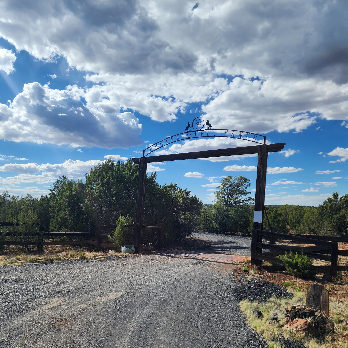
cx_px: 163
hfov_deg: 57.3
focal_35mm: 28
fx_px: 318
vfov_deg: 57.3
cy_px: 179
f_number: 1.8
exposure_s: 1/1695
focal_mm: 6.4
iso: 12
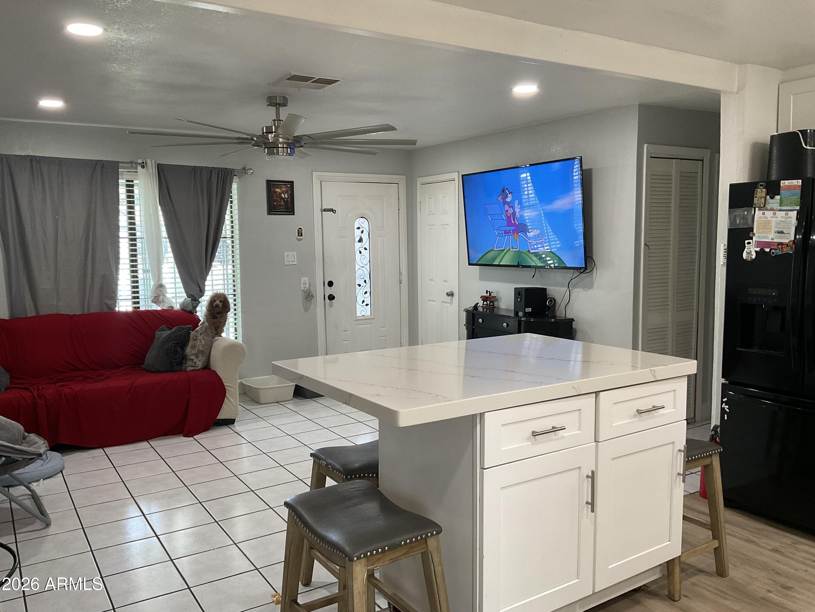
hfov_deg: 61.7
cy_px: 306
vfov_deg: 48.2
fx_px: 683
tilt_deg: -6.7
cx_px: 408
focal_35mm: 29
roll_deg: +0.0
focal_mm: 3
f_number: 1.8
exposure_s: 1/60
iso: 80
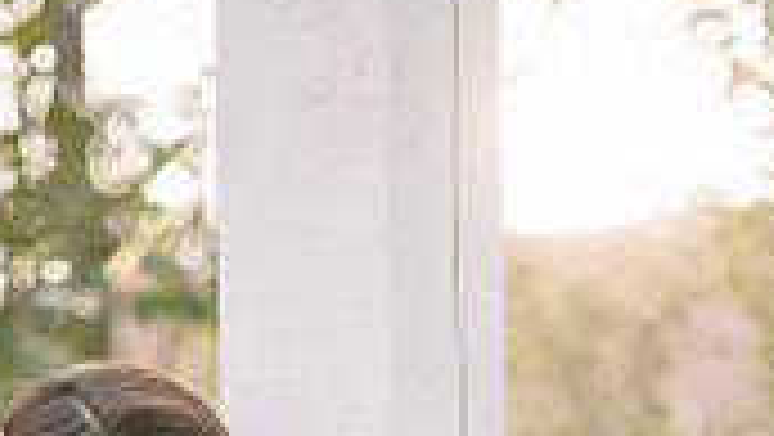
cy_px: 980
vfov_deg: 8.3
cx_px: 256
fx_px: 2813
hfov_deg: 15.6
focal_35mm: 137
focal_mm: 50
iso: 160
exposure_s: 1/200
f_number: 1.8
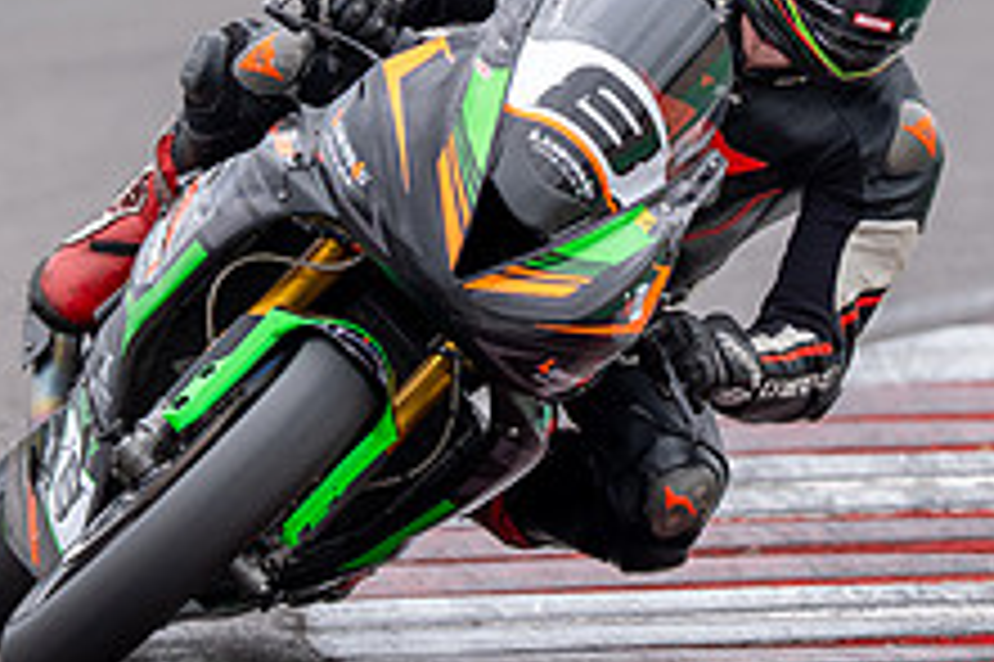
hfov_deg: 1.3
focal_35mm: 1628
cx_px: 536
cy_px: 103
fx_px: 44916
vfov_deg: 0.8
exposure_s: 1/500
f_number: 5
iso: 160
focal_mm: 600
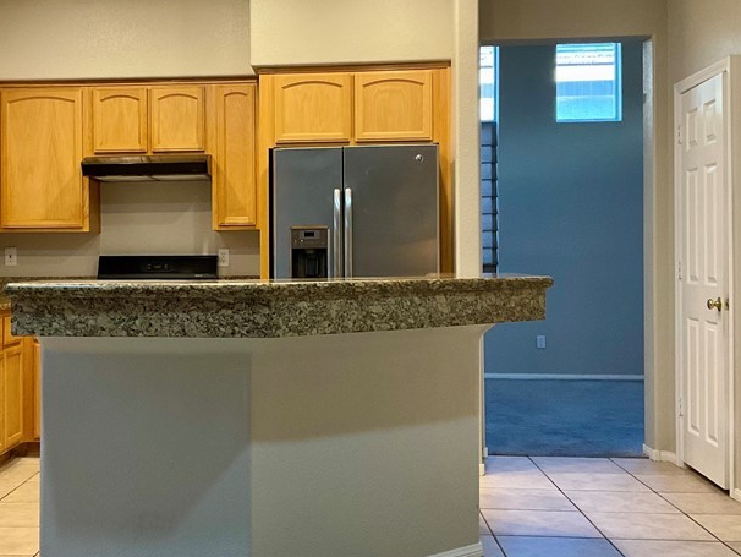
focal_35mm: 49
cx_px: 234
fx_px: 1049
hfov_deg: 38.4
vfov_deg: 29.7
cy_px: 253
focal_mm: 3
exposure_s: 1/60
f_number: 1.8
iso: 125
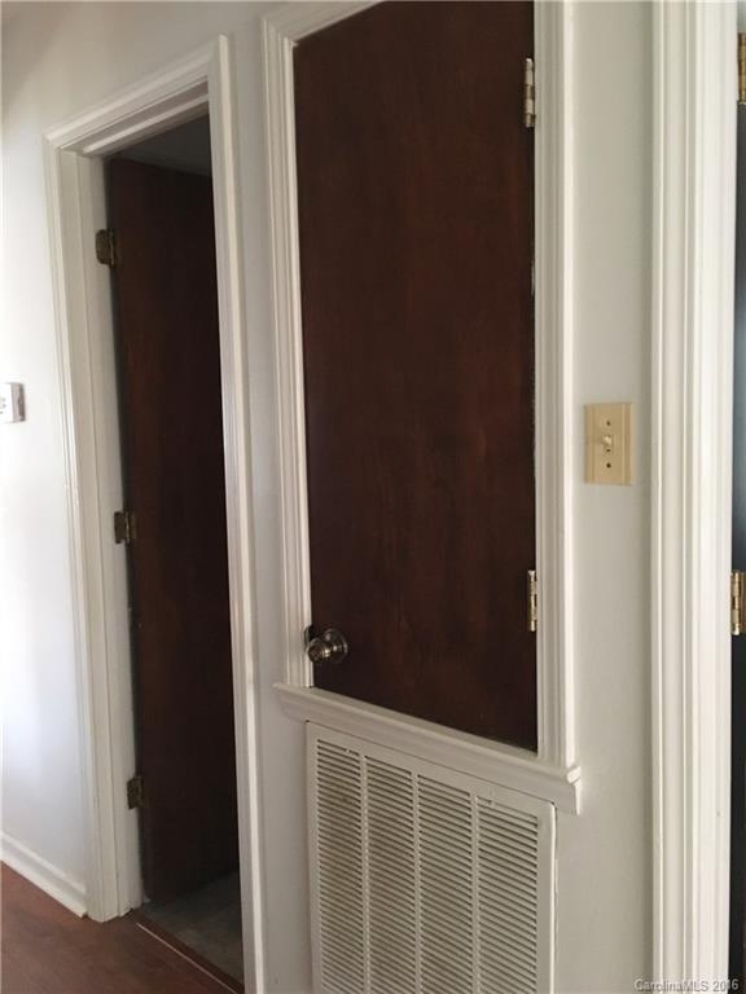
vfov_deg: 61.7
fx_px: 833
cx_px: 373
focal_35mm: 29
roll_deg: +1.3
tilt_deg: -4.0
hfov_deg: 48.2
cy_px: 497
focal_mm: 4.15
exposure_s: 1/15
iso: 400
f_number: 2.2
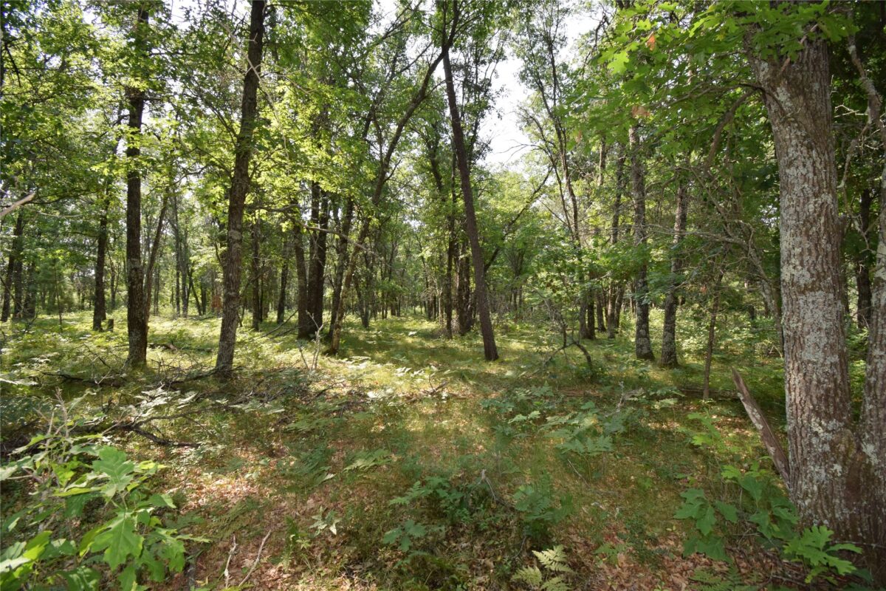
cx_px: 443
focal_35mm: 15
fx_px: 369
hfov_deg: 100.4
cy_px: 296
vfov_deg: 77.3
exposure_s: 1/200
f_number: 8
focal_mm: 10
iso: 320
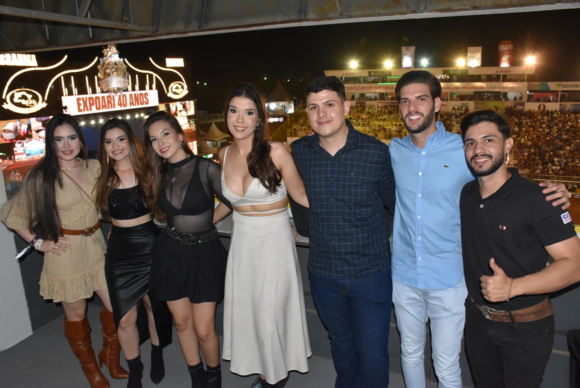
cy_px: 194
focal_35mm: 27
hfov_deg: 67.3
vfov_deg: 48.0
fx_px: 435
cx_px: 290
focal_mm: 18
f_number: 5.6
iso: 1600
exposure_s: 1/60
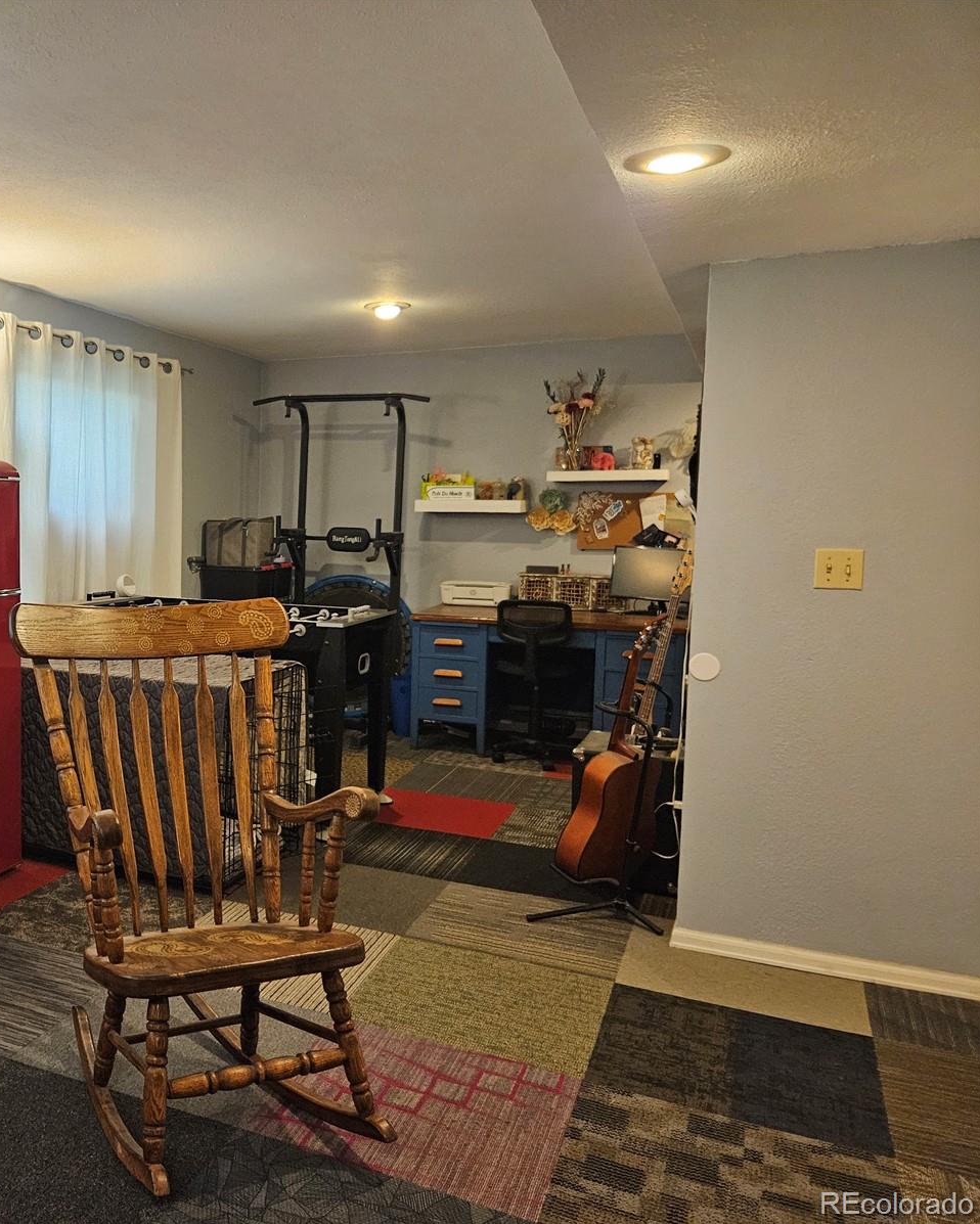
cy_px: 611
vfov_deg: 58.8
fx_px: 1087
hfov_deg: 45.5
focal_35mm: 30
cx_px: 168
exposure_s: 1/120
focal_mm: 5.4
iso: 800
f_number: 1.8
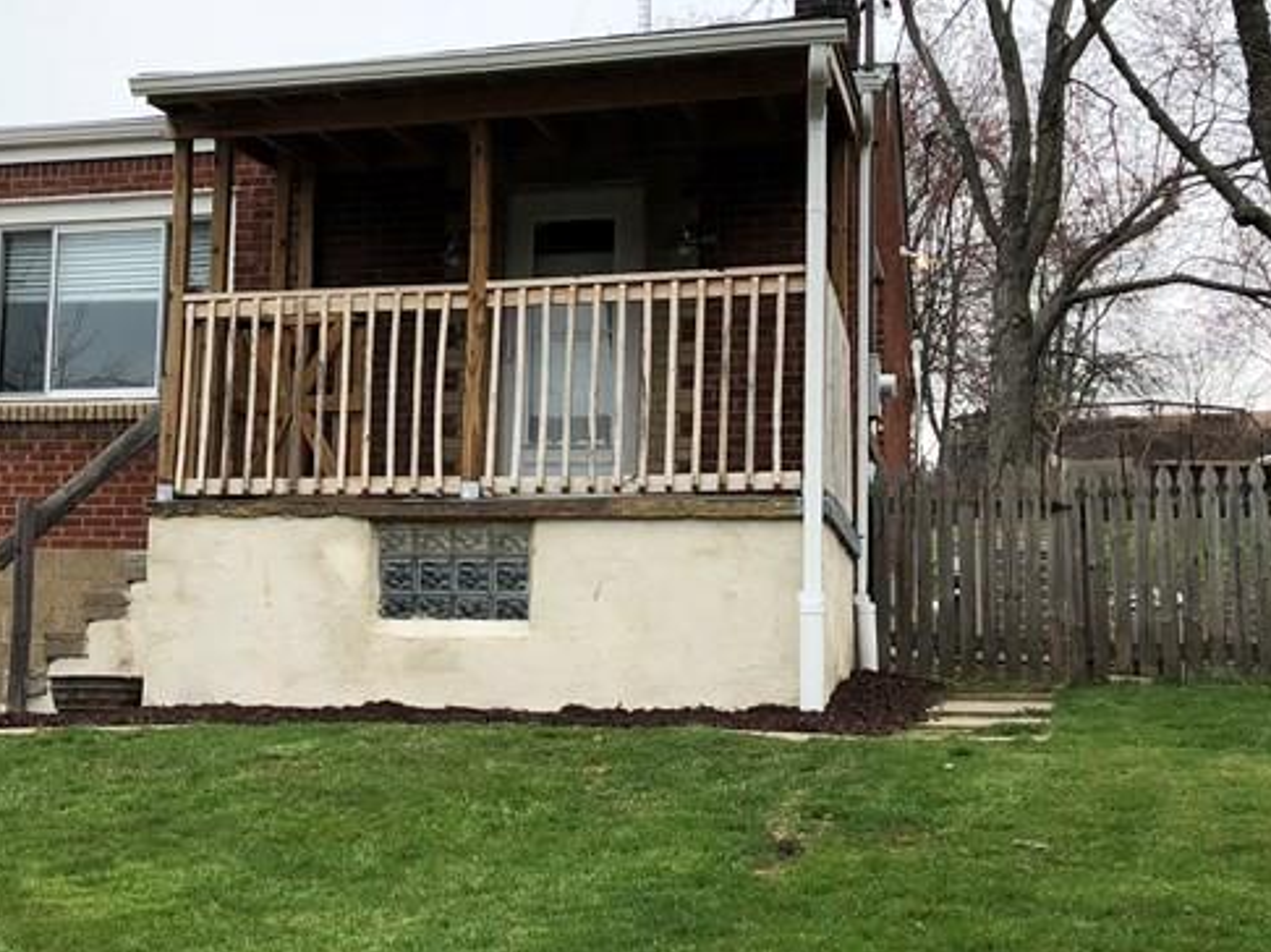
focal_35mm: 59
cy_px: 455
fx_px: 2165
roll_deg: -3.5
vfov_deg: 24.8
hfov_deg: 31.1
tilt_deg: +8.7
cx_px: 110
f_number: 1.8
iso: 20
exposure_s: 1/1453
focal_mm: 4
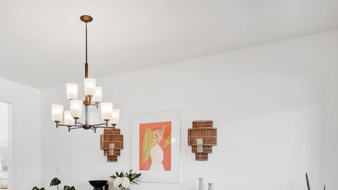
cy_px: 170
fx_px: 269
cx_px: 133
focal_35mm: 30
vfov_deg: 36.6
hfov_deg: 63.6
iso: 400
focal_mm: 9
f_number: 8
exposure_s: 1/20
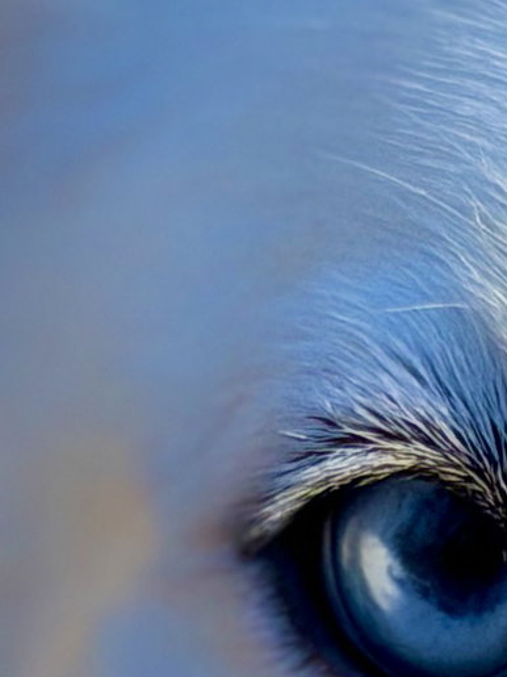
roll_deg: -10.7
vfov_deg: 9.4
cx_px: 998
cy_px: 1304
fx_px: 3888
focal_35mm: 199
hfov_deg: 7.2
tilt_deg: -36.9
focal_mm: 6.76
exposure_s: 1/2976
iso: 64
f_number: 1.78
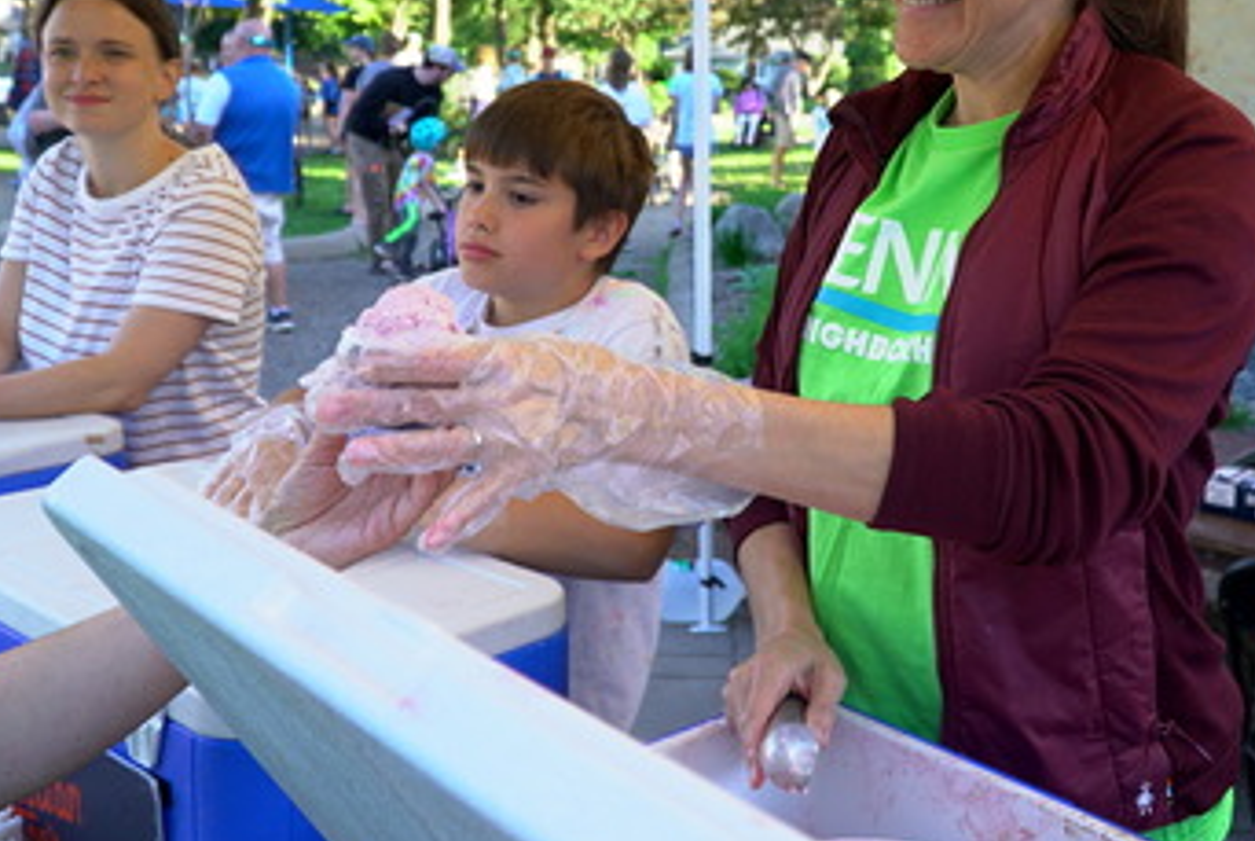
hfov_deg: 47.3
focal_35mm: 41
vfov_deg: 32.2
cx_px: 683
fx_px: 1431
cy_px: 233
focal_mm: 18
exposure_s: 1/160
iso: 200
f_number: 4
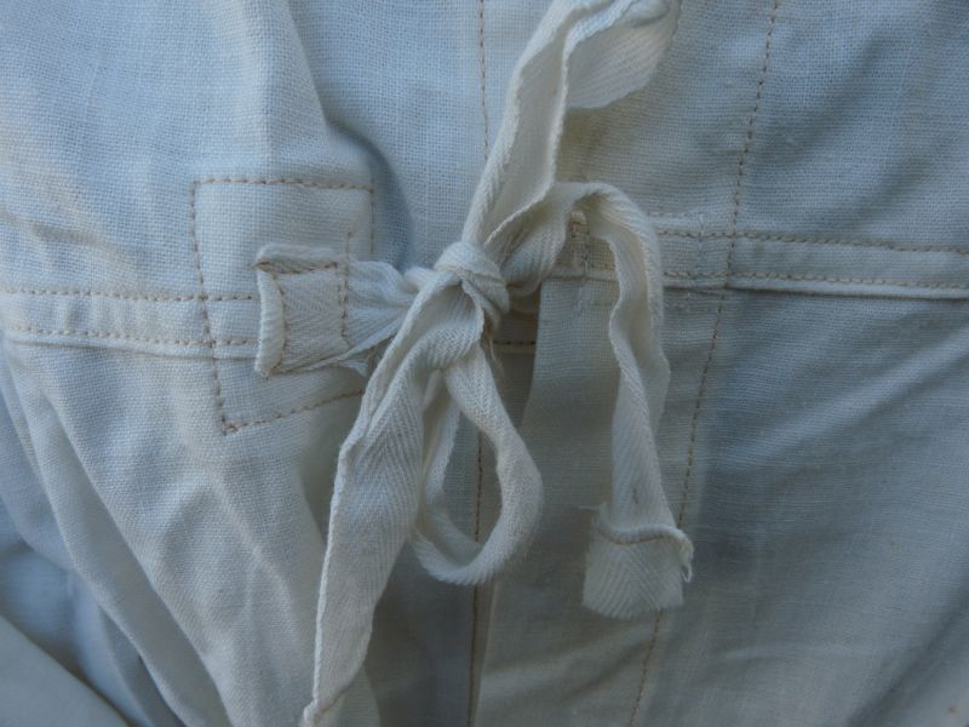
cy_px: 364
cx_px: 484
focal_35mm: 27
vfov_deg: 51.4
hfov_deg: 65.3
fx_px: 756
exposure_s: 1/200
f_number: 4.5
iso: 100
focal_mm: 4.8
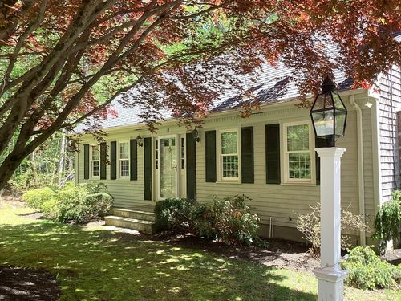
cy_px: 150
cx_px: 200
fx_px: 359
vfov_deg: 45.4
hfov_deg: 58.4
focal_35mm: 31
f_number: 2.4
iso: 32
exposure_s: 1/120
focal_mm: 3.3
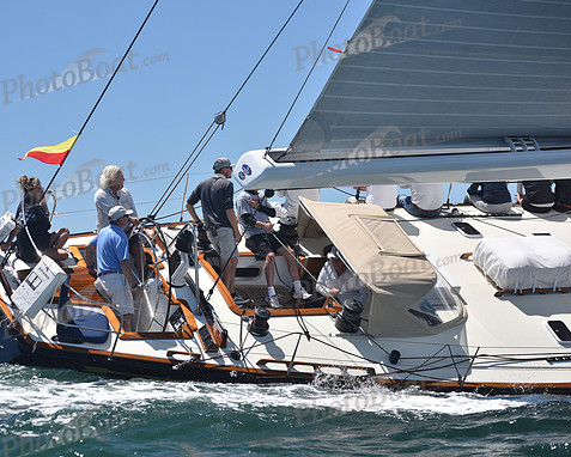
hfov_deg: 18.3
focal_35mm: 105
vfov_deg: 14.7
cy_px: 229
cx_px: 232
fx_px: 1775
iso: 200
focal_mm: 92
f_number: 4.5
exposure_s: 1/1000
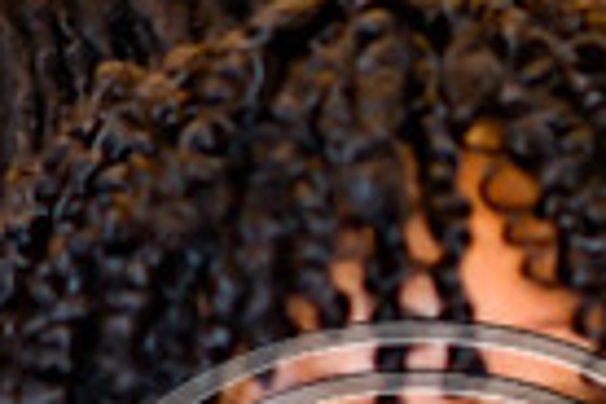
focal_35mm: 863
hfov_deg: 2.4
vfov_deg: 1.6
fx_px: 14526
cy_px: 541
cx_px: 1636
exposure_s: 1/125
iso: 250
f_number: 1.8
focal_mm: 105
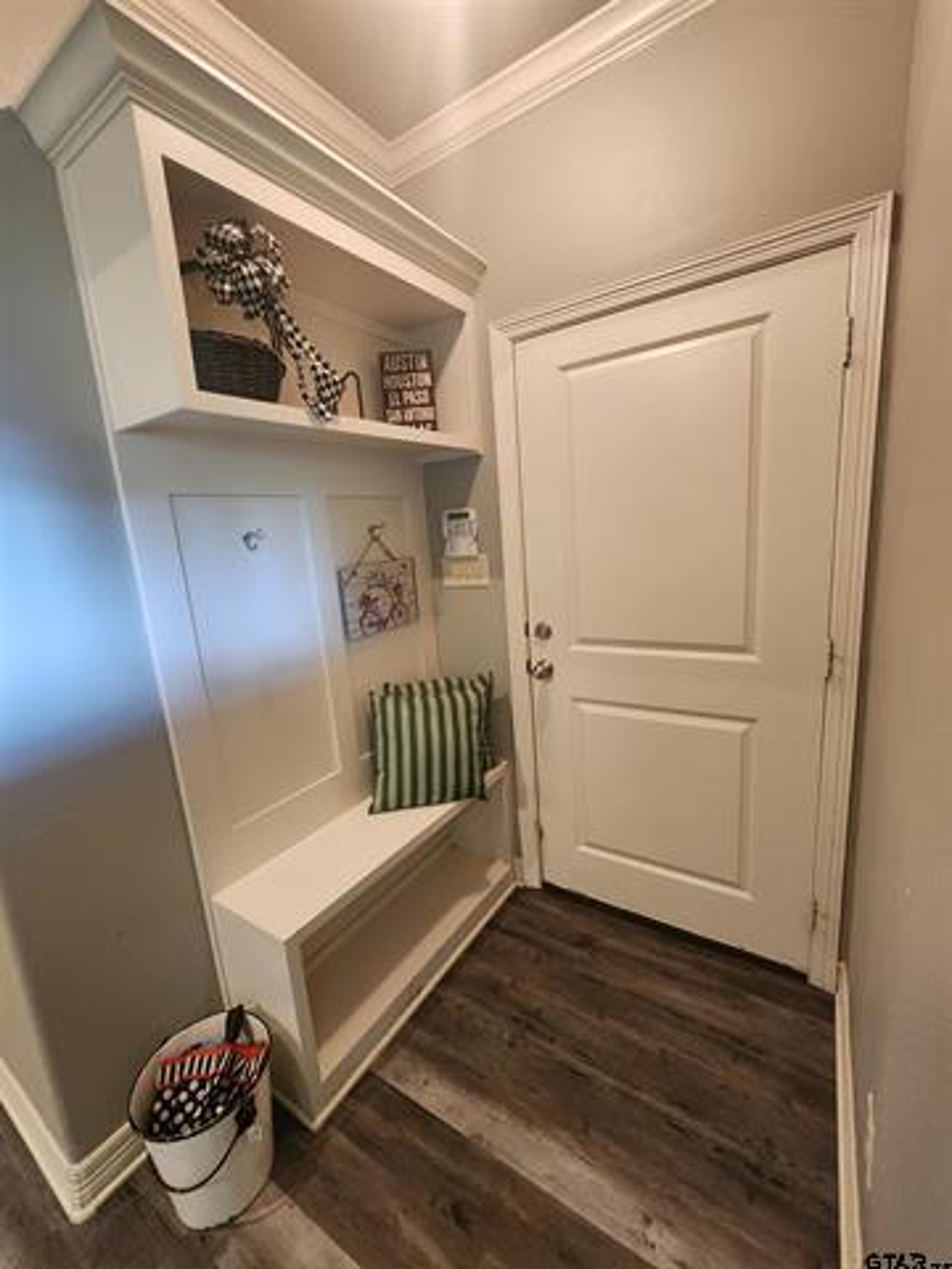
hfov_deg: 89.9
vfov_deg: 106.2
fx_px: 477
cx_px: 476
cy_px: 634
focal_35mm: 13
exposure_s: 1/30
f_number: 2.2
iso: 640
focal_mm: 2.2
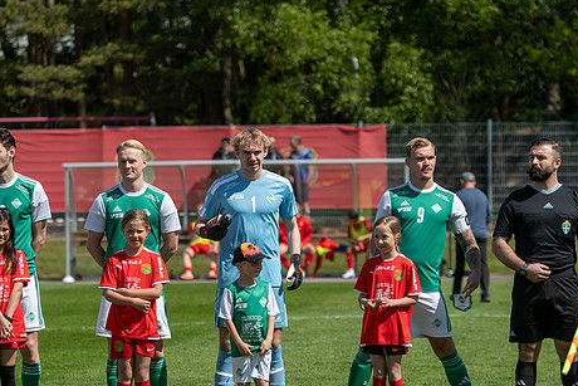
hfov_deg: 7.7
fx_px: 4272
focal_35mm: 266
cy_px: 207
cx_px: 245
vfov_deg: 5.2
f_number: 4
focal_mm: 140
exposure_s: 1/1600
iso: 140
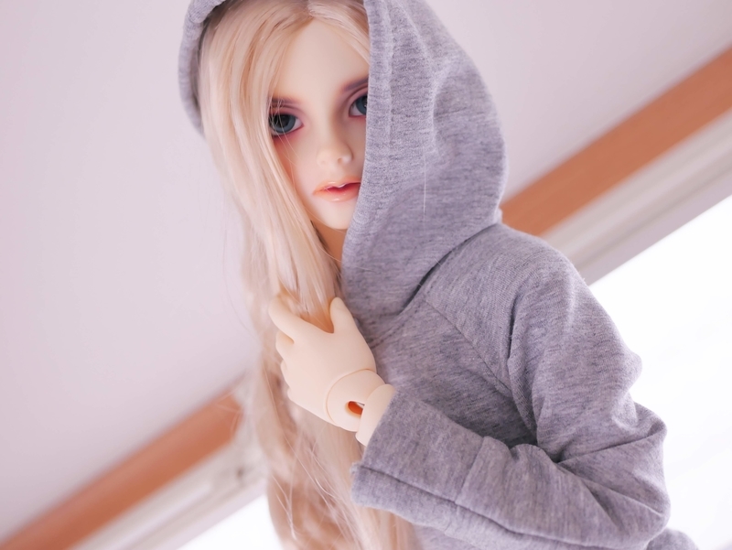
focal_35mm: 50
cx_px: 366
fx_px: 1058
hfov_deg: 38.2
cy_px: 275
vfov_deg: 29.1
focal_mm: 25
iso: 200
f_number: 2.5
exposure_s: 1/200
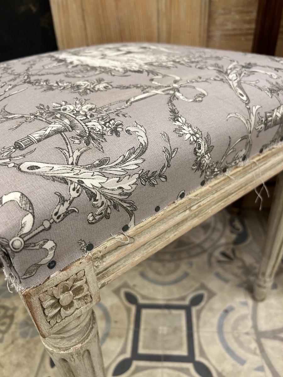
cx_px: 142
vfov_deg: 67.3
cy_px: 188
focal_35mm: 26
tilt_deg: -32.9
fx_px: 283
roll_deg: +4.8
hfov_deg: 53.1
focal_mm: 5.7
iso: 125
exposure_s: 1/50
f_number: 1.5
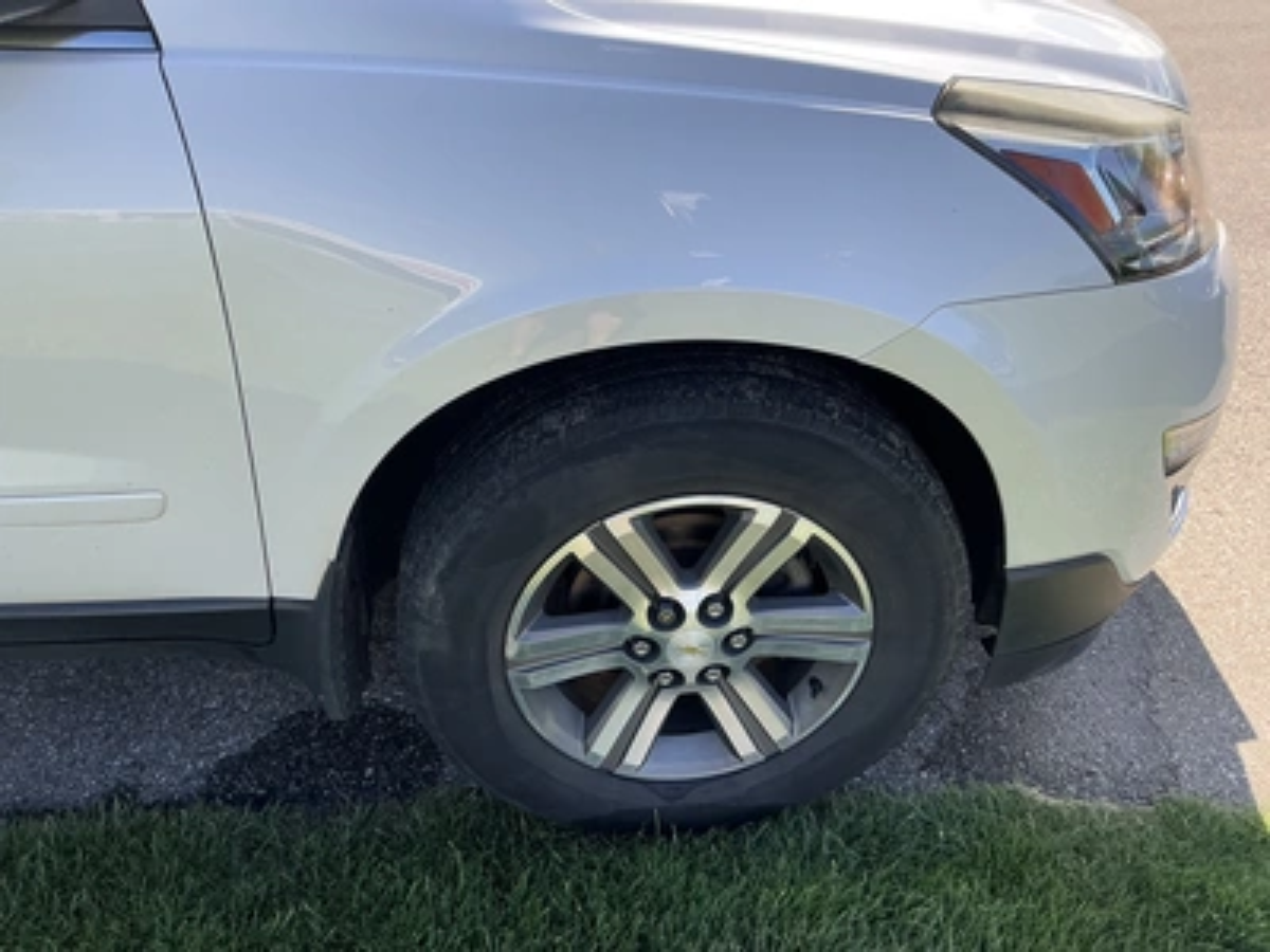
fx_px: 1027
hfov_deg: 63.4
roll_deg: +4.2
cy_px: 476
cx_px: 635
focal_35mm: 28
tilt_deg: -32.8
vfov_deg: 49.7
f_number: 1.8
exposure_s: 1/465
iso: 25
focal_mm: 3
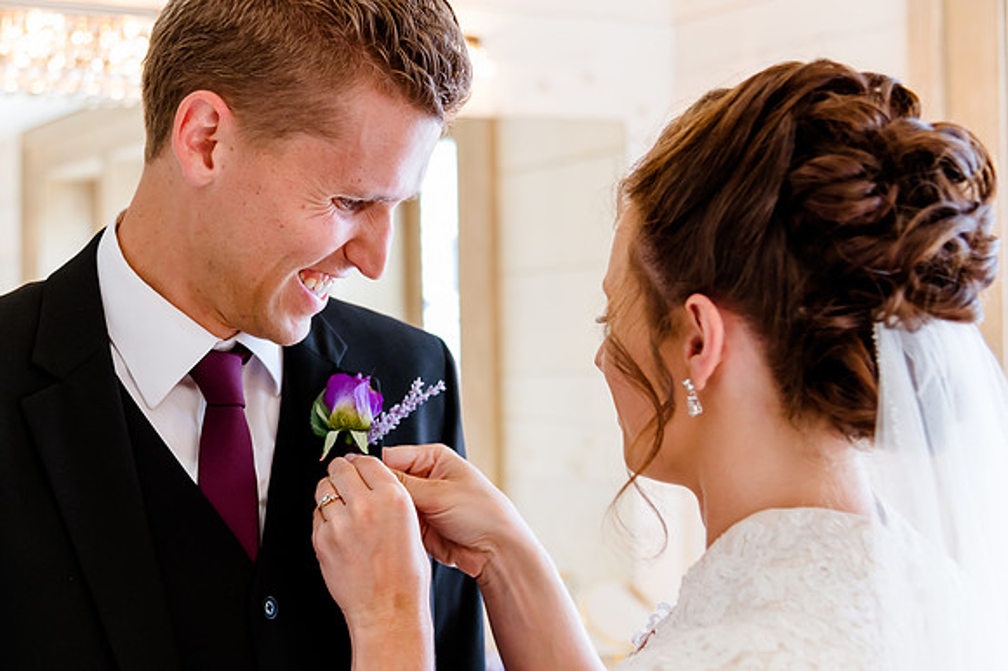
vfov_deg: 21.1
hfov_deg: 31.0
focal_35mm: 64
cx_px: 332
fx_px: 1801
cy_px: 336
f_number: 4
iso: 1600
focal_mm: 48
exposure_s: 1/400
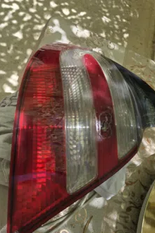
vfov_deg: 63.7
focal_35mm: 29
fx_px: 187
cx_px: 66
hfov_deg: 44.8
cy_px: 119
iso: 12
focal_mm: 6.3
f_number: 1.7
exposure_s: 1/327
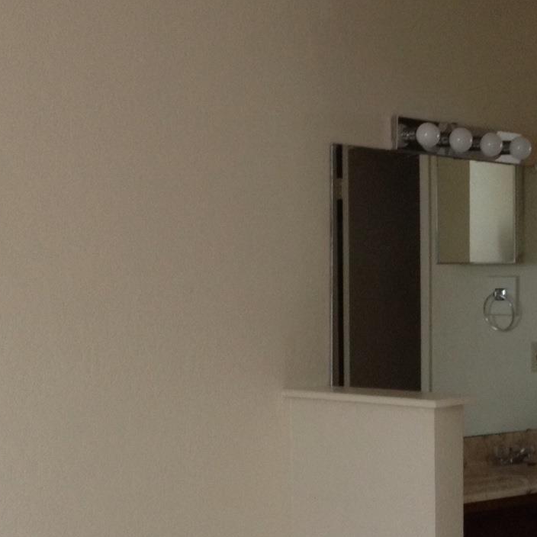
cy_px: 423
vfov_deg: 19.1
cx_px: 538
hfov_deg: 18.8
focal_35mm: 90
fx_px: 1580
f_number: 2.4
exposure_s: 1/20
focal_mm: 4.28
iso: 100
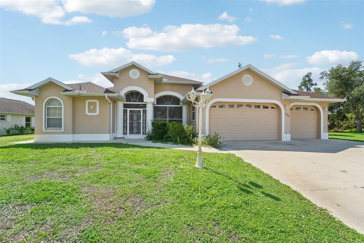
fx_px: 142
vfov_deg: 81.2
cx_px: 182
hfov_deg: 104.3
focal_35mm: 14
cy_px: 122
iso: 400
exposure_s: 1/250
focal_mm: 14
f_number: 8
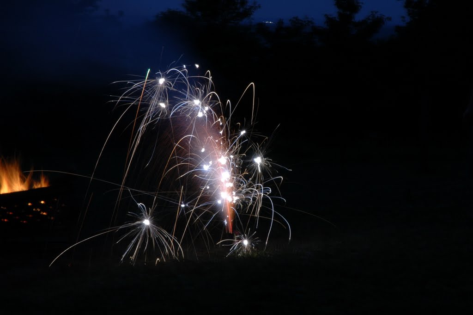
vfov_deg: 13.0
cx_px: 236
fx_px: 1378
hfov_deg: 19.5
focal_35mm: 105
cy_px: 158
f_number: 29
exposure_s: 1.3
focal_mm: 70
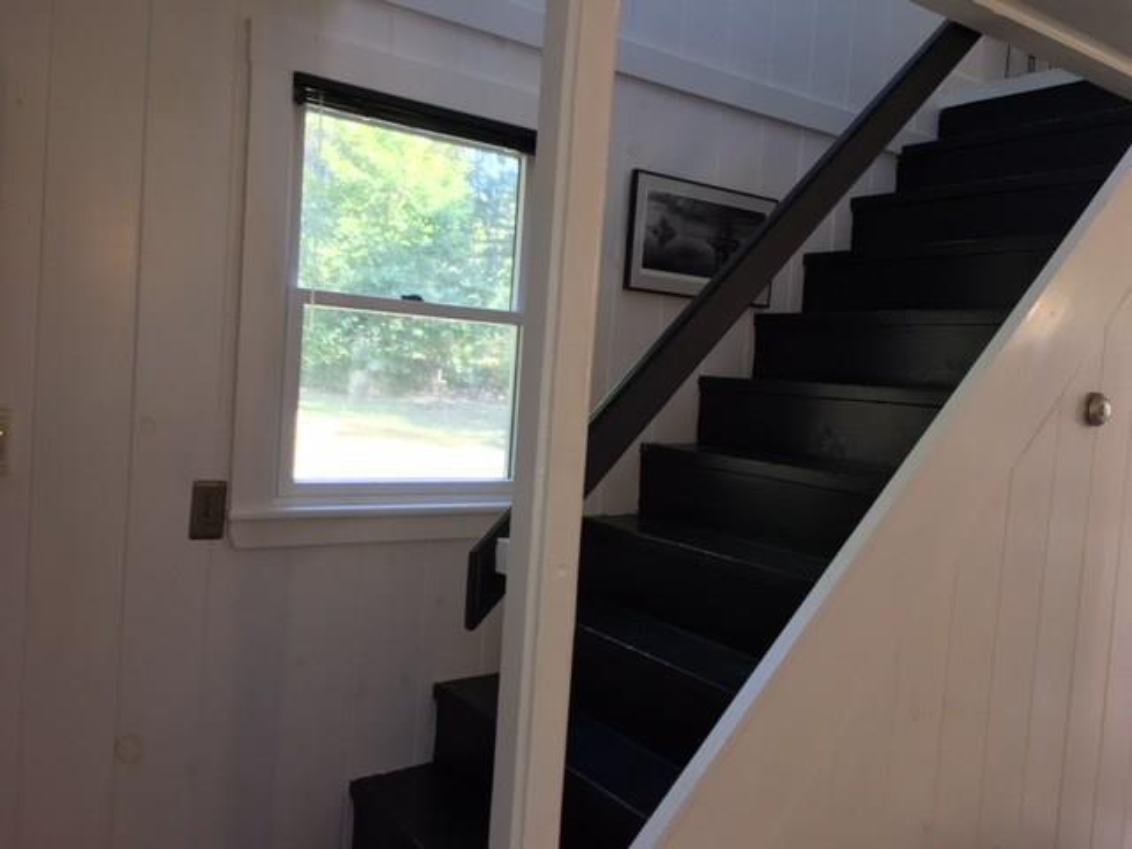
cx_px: 566
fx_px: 948
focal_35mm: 29
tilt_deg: -4.0
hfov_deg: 61.7
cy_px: 424
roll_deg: -3.6
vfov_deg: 48.2
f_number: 2.2
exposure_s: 1/30
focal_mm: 4.15
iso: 64
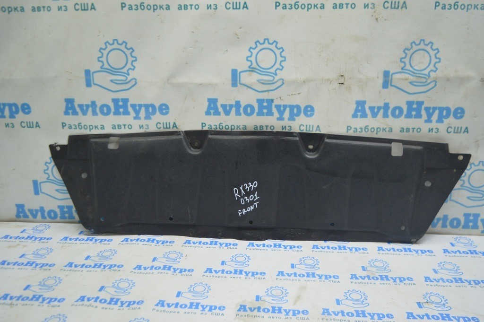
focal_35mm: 33
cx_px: 242
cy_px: 161
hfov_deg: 57.3
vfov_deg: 39.9
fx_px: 443
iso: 400
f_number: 3.8
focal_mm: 22
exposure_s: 1/40
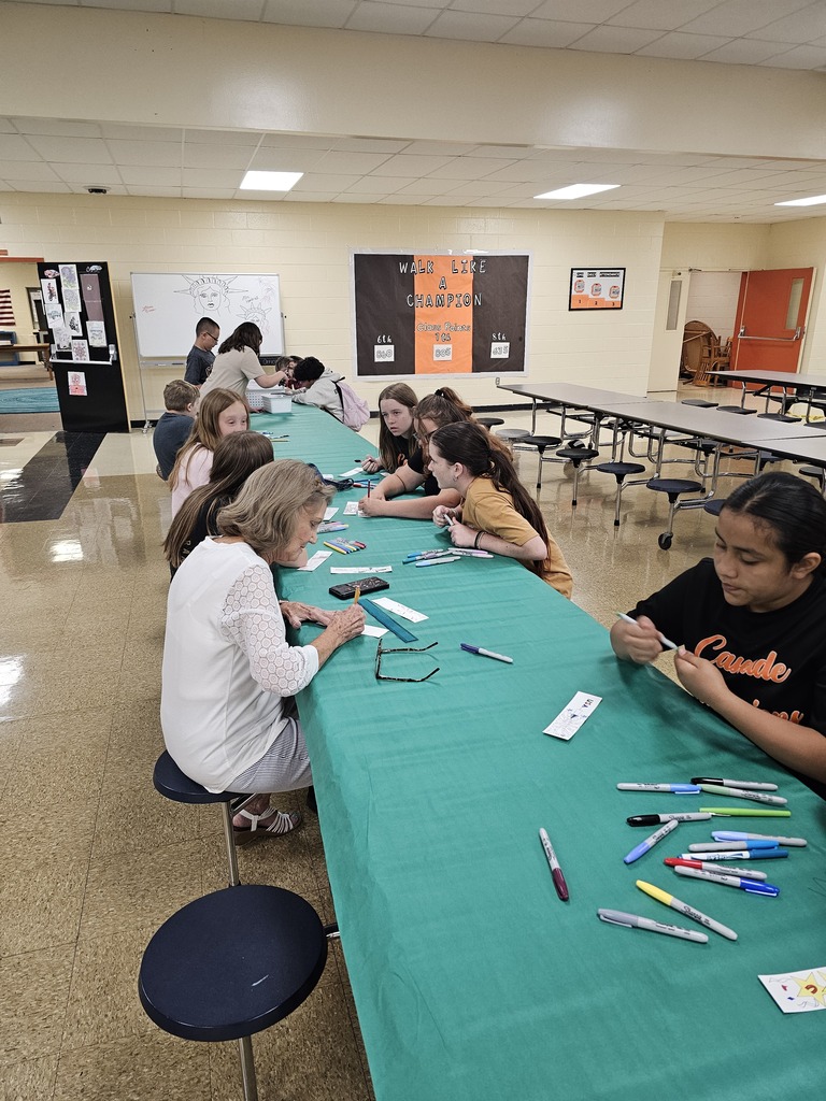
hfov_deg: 58.9
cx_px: 413
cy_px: 550
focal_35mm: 23
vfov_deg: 73.9
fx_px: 732
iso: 200
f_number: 1.7
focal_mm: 6.3
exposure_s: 1/120
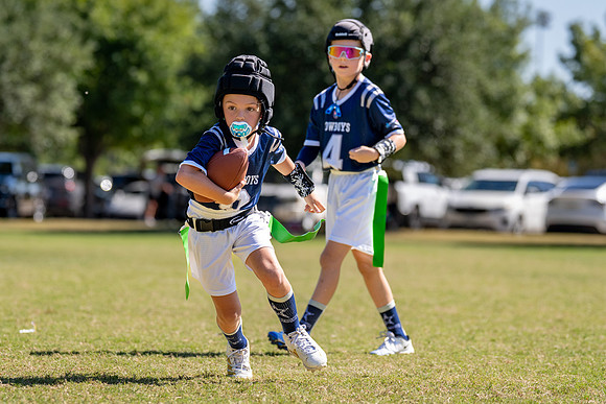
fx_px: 3049
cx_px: 223
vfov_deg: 7.6
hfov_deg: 11.3
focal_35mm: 181
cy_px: 181
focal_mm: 113
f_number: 2.8
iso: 160
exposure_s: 1/2000
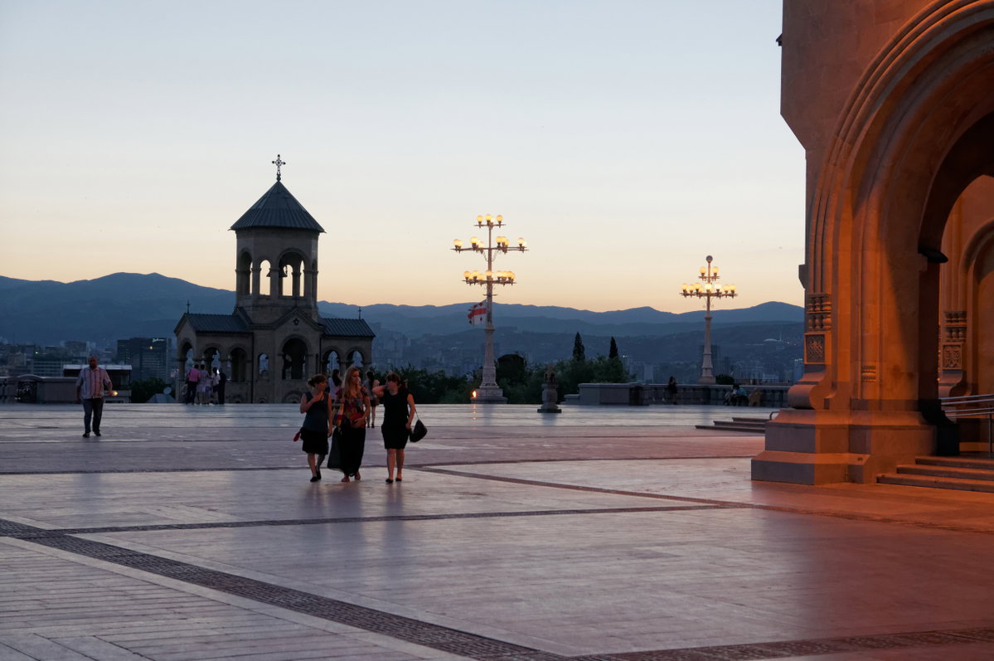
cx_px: 497
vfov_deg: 22.6
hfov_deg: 33.4
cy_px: 330
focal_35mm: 60
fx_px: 1655
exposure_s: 1/250
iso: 800
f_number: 4
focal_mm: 40
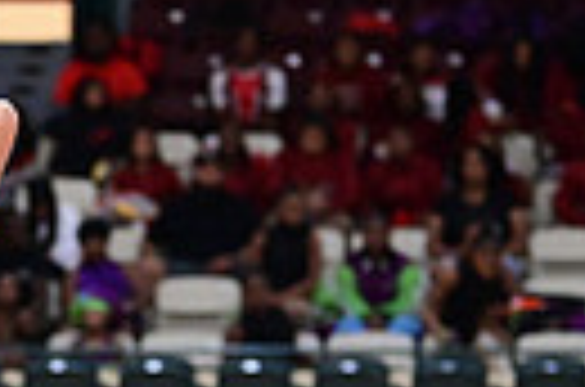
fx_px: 5933
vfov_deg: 3.7
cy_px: 536
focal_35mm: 366
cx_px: -54
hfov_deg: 5.6
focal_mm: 82
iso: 6400
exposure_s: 1/1000
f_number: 3.2
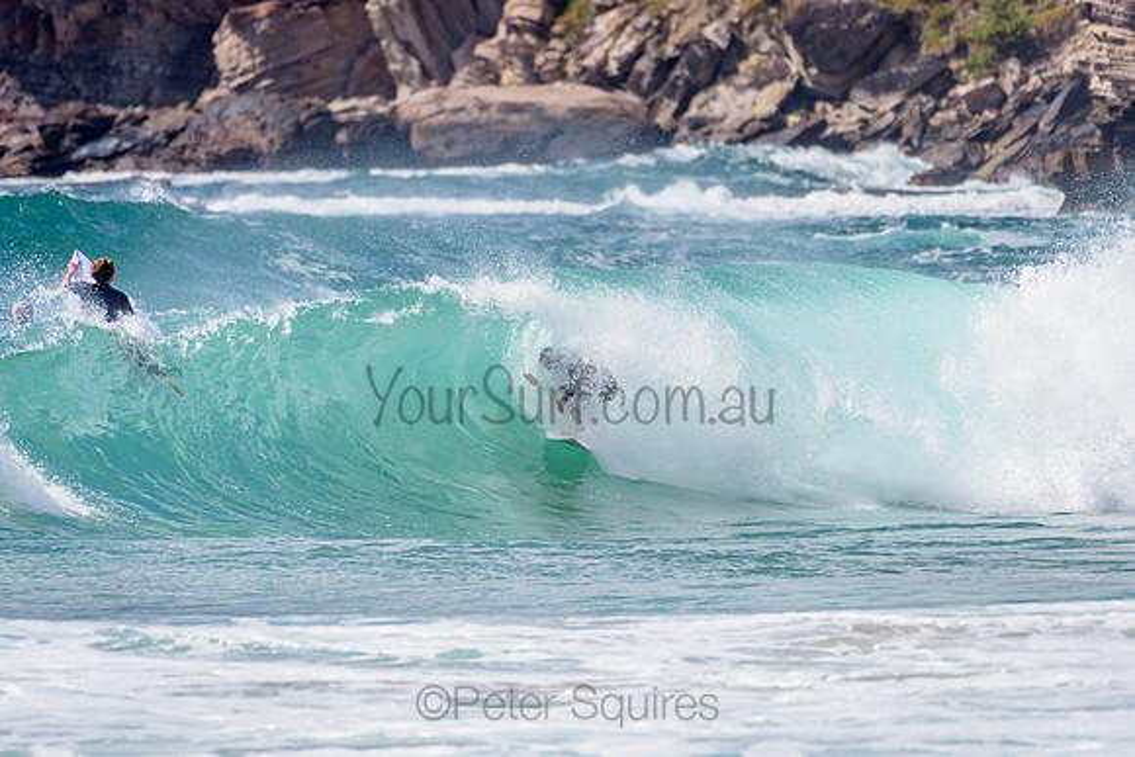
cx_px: 564
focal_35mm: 613
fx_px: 19334
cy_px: 407
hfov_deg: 3.4
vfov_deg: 2.2
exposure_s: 1/2000
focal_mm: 500
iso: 100
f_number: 5.6
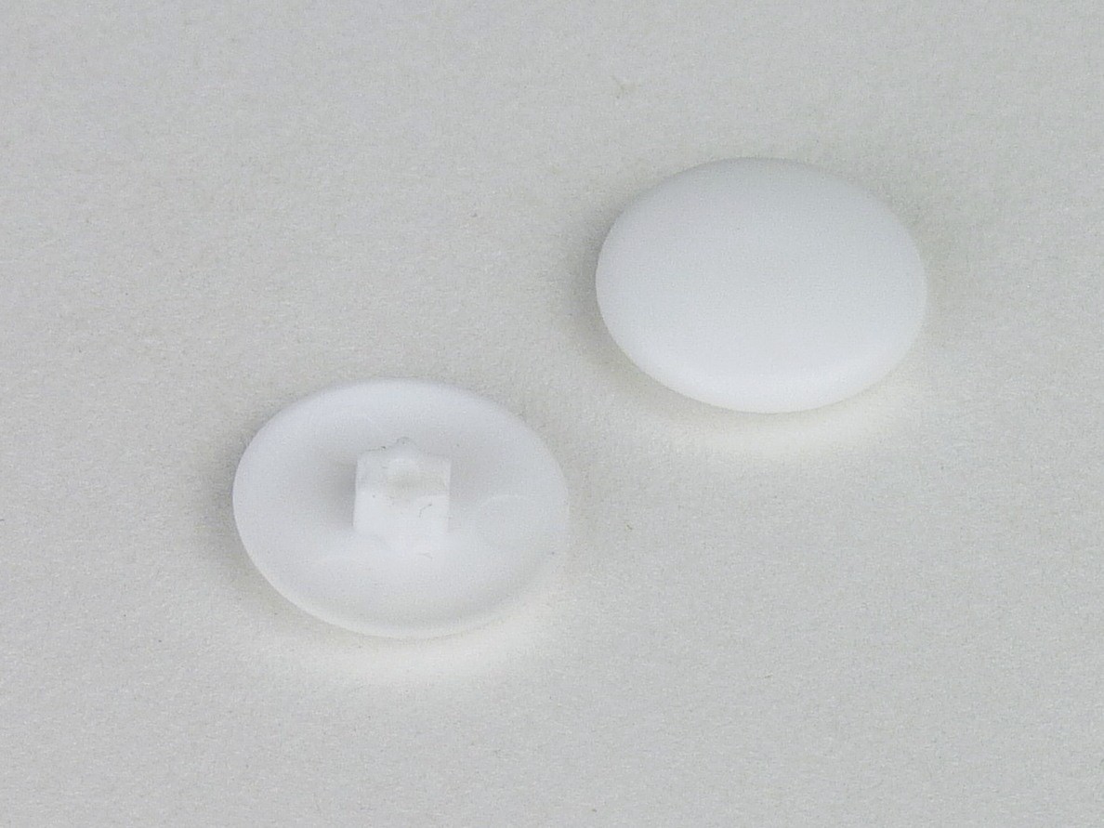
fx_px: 4401
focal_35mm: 138
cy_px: 414
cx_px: 552
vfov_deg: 10.7
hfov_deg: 14.3
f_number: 3.6
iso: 80
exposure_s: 1/80
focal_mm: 24.5
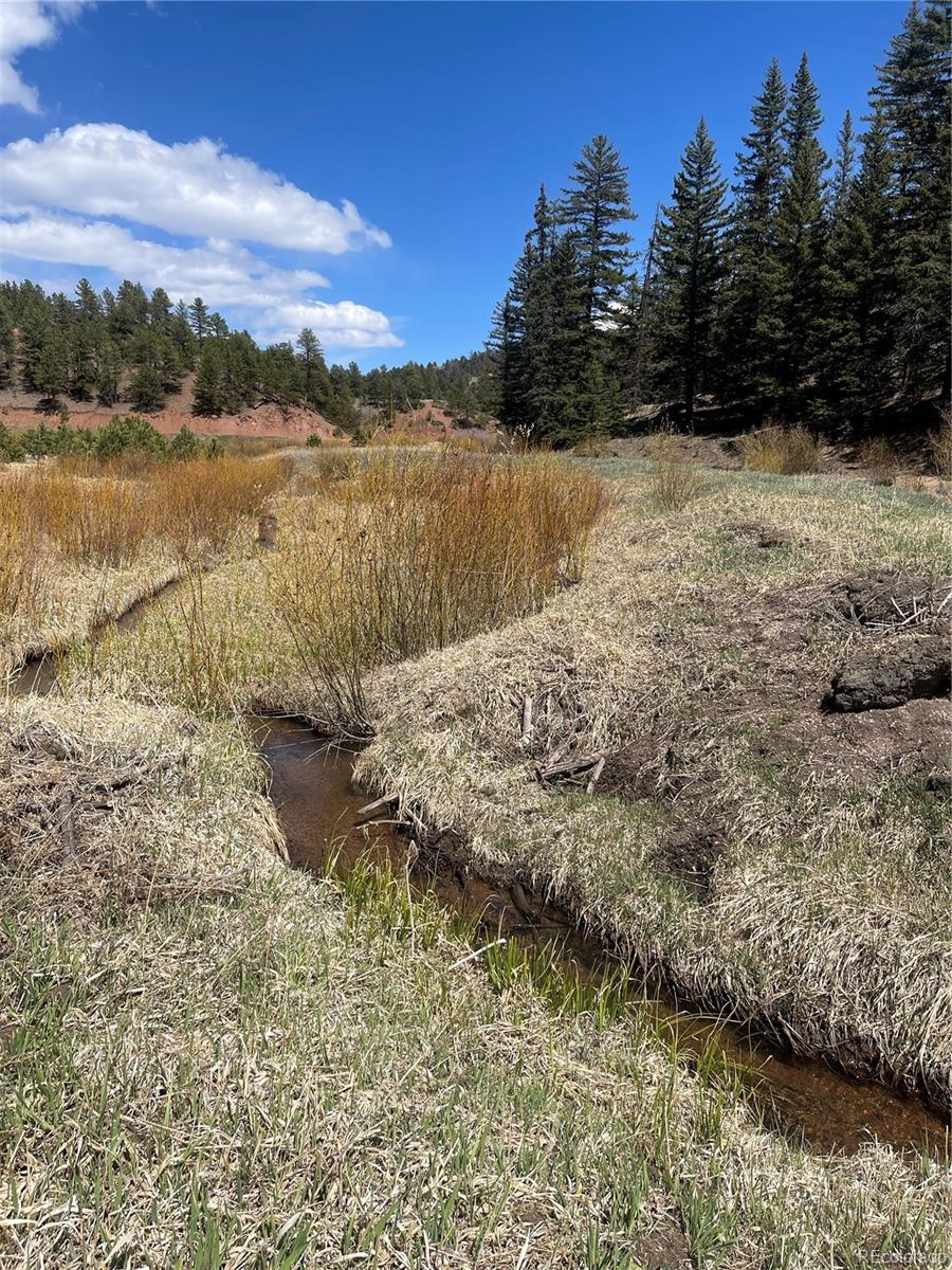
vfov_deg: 69.4
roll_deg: -1.3
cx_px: 476
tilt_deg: -9.8
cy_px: 635
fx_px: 917
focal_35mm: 25
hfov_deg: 54.9
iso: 32
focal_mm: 5.1
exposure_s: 1/4202
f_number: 1.6
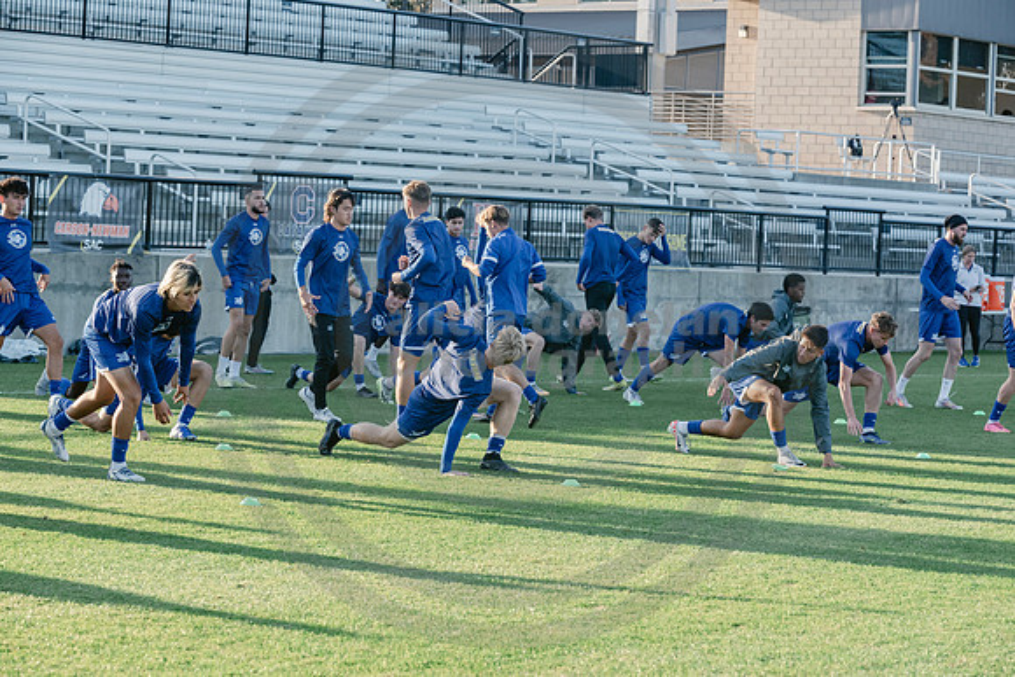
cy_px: 338
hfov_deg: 20.0
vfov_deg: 13.4
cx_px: 508
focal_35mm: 102
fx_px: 2876
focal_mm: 102
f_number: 6.3
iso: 1250
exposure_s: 1/1000
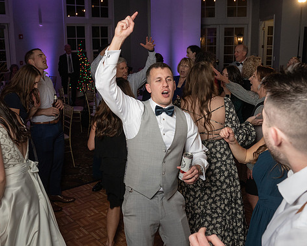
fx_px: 345
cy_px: 109
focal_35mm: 38
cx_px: 143
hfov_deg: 47.9
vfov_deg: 39.1
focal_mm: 29
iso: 2000
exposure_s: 1/200
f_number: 5.6
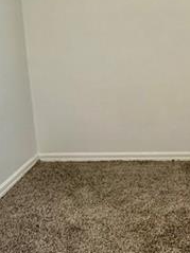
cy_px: 106
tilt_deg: -13.4
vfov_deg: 42.0
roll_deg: +1.3
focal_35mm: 45
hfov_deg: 31.4
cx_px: 151
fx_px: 330
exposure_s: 1/49
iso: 320
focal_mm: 2.22
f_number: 2.2
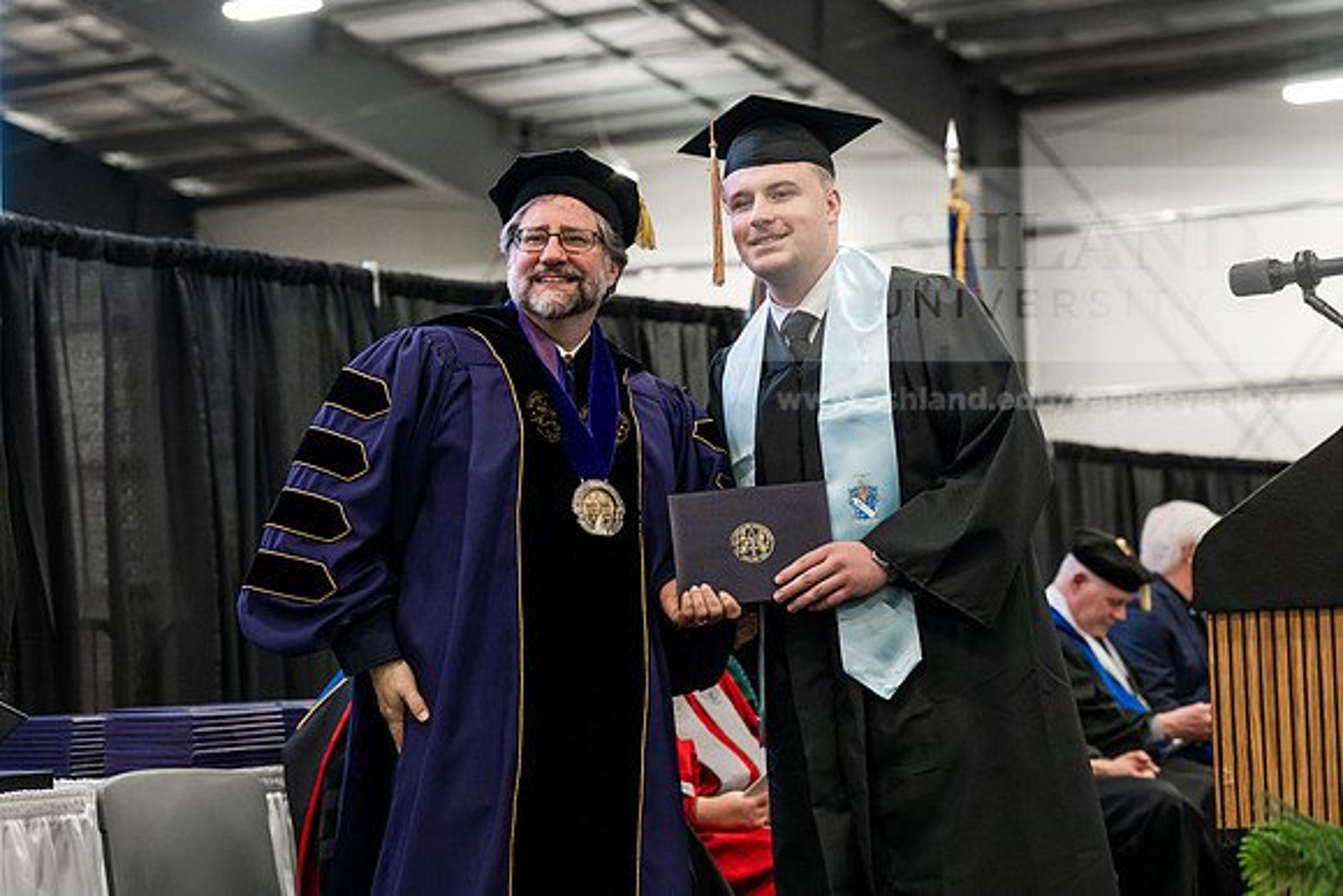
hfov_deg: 23.9
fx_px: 3172
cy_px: 448
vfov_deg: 16.1
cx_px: 672
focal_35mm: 85
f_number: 4.5
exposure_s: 1/200
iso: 4000
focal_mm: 85
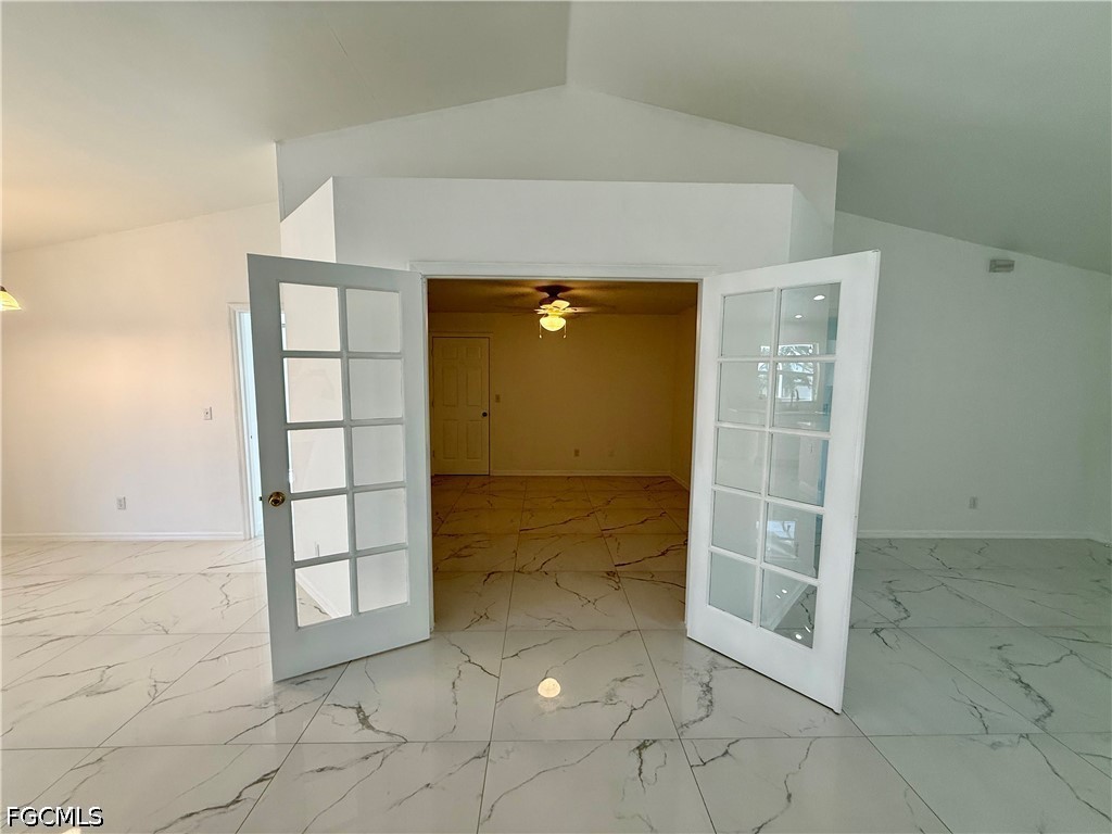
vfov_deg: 85.7
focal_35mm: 14
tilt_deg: -4.3
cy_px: 417
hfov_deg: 102.1
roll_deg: -0.3
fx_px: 450
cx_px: 556
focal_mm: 2.22
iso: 125
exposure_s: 1/120
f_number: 2.2
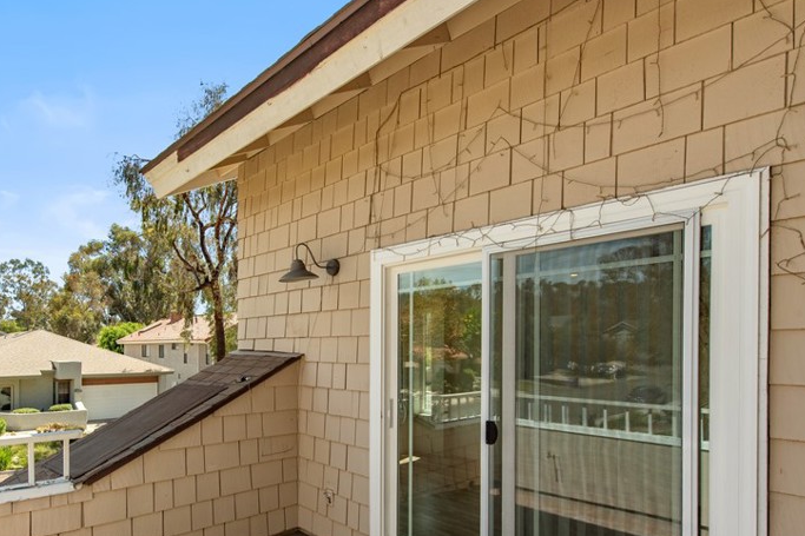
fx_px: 469
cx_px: 312
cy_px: 367
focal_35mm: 21
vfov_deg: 57.8
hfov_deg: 80.0
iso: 200
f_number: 9
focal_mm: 14
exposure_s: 1/320
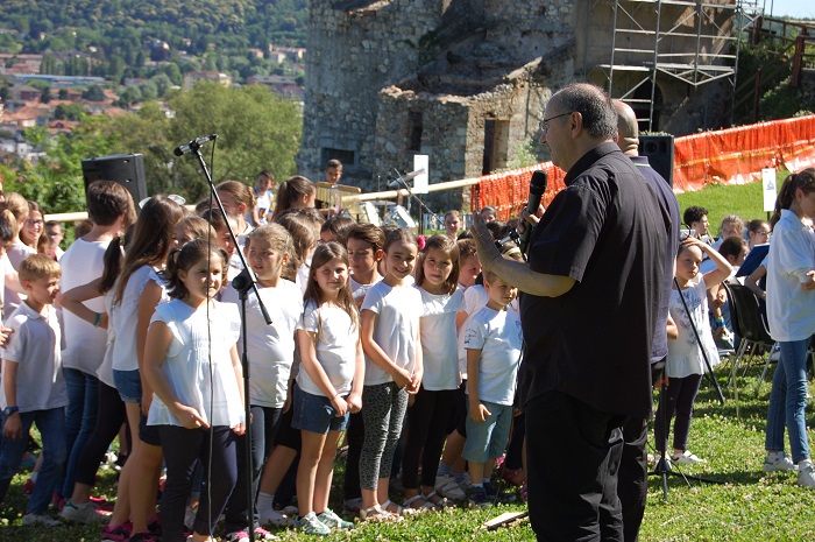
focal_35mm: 82
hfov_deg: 24.6
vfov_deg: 16.5
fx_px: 1866
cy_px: 271
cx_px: 408
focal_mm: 55
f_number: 8
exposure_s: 1/250
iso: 200
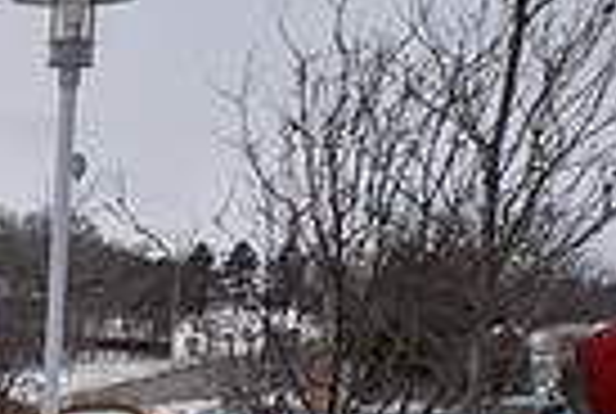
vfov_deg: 9.5
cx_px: -643
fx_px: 2315
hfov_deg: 13.0
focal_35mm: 135
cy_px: 848
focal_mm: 32
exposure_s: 1/200
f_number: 7.1
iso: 400
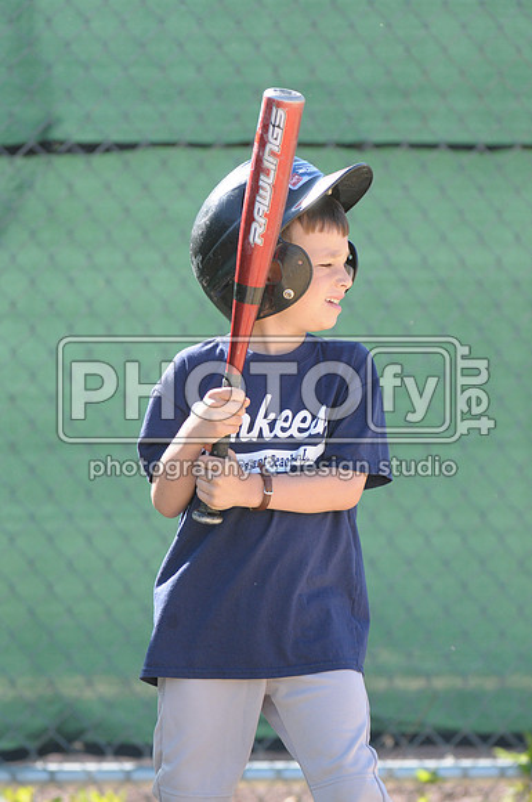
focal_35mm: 300
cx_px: 266
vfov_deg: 6.9
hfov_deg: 4.6
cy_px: 401
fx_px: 6669
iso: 640
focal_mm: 200
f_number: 4
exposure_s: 1/800
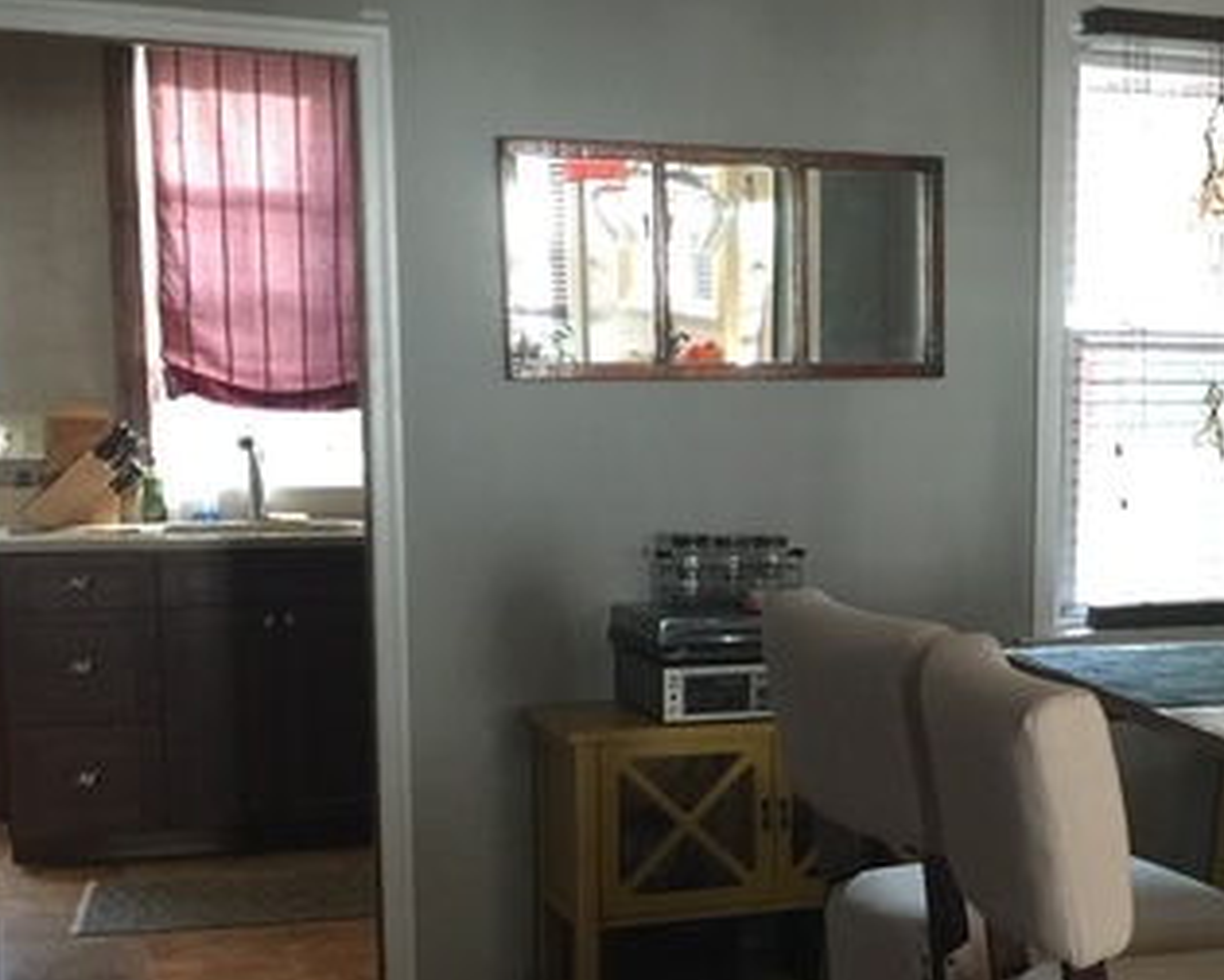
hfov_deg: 30.0
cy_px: 708
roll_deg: -1.7
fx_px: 2174
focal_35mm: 60
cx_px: 1125
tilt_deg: -8.3
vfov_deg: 25.2
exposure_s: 1/15
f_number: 2.2
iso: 125
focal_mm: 4.15
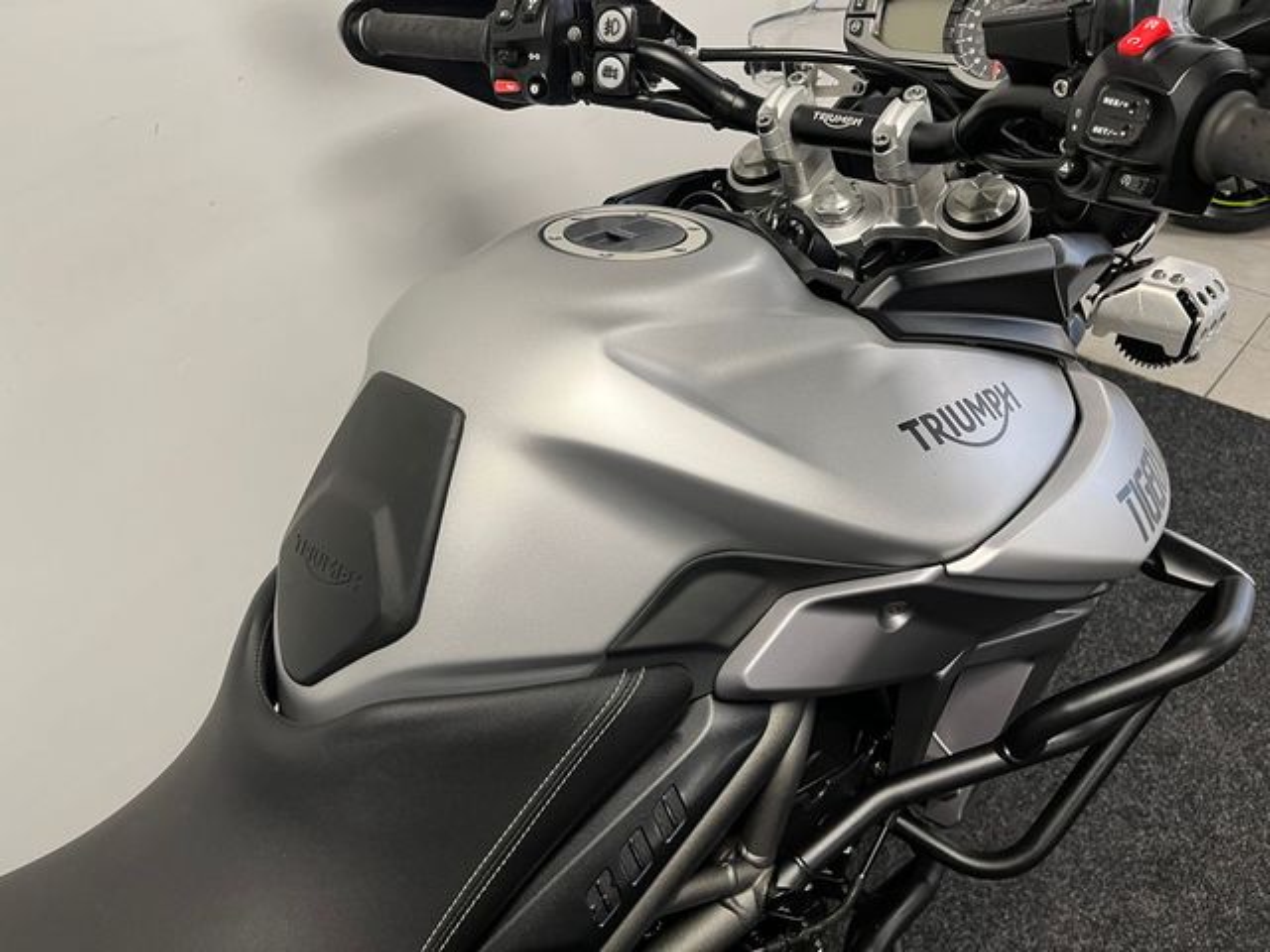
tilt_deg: -39.2
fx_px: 954
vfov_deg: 53.1
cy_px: 476
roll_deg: +2.0
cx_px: 635
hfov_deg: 67.3
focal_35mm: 26
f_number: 1.6
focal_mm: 5.1
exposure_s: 1/50
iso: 80
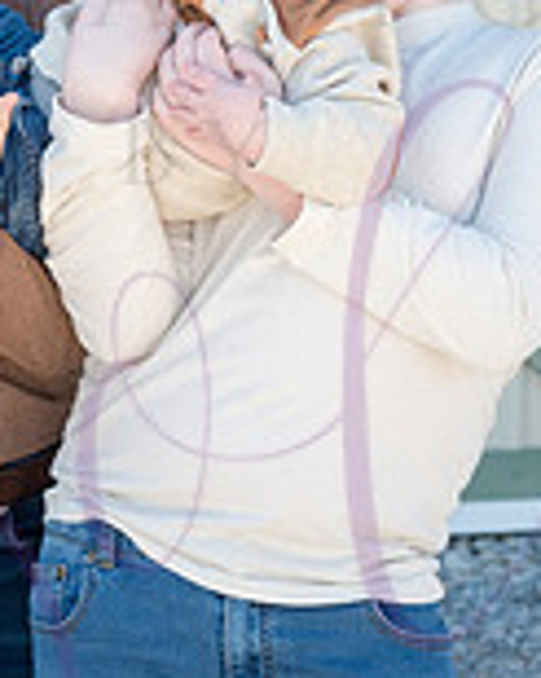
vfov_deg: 11.9
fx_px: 3246
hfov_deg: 9.5
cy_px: 145
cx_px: 255
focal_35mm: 162
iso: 400
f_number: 5.6
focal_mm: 59
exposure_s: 1/640
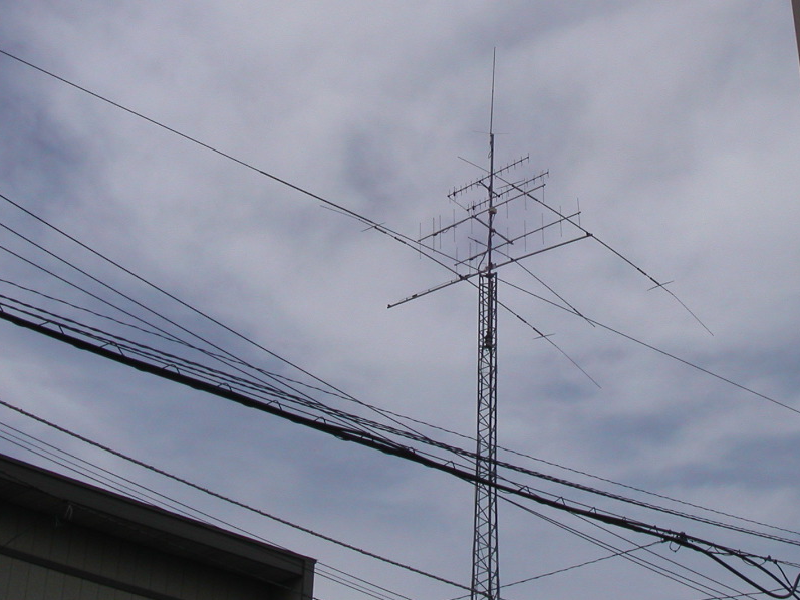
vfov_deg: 24.0
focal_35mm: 61
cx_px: 484
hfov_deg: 31.6
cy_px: 257
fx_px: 1410
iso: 100
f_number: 8
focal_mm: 7.8
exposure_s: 1/750
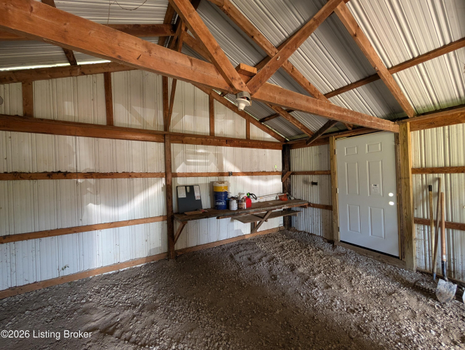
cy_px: 175
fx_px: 161
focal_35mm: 12
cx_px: 232
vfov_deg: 94.6
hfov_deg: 110.5
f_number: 1.7
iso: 236
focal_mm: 2.02
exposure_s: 1/117
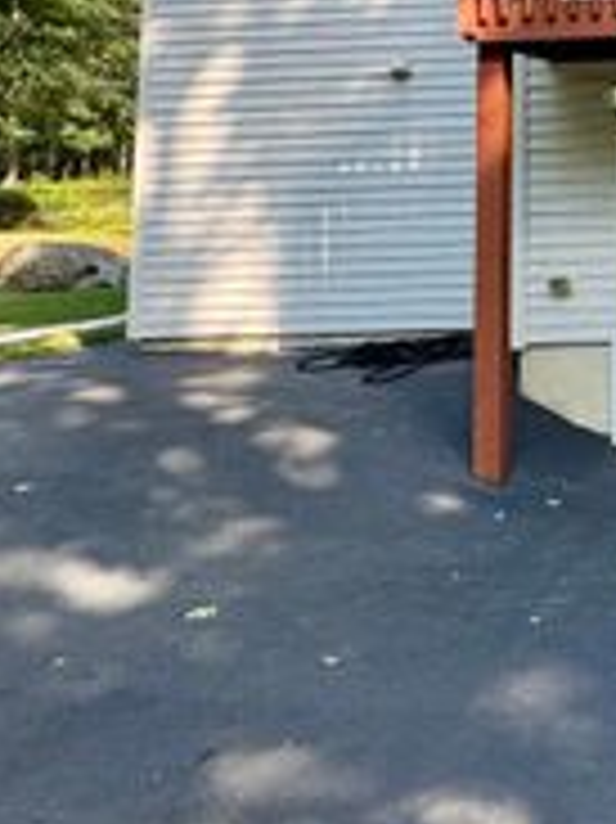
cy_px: 29
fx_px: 1211
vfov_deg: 34.6
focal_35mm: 51
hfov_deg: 22.9
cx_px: 935
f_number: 2.2
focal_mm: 2.22
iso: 50
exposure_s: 1/99
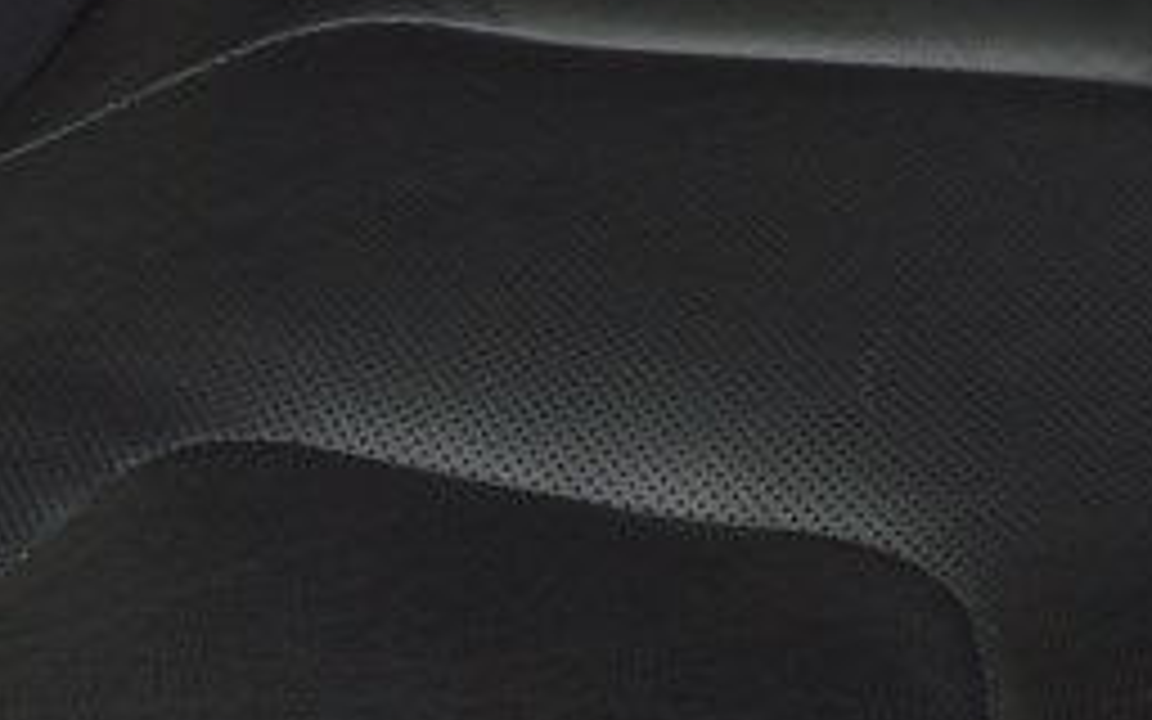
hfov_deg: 18.9
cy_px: 308
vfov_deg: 11.9
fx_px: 3454
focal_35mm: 110
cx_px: 608
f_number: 5.6
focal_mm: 18
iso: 400
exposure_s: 1/25
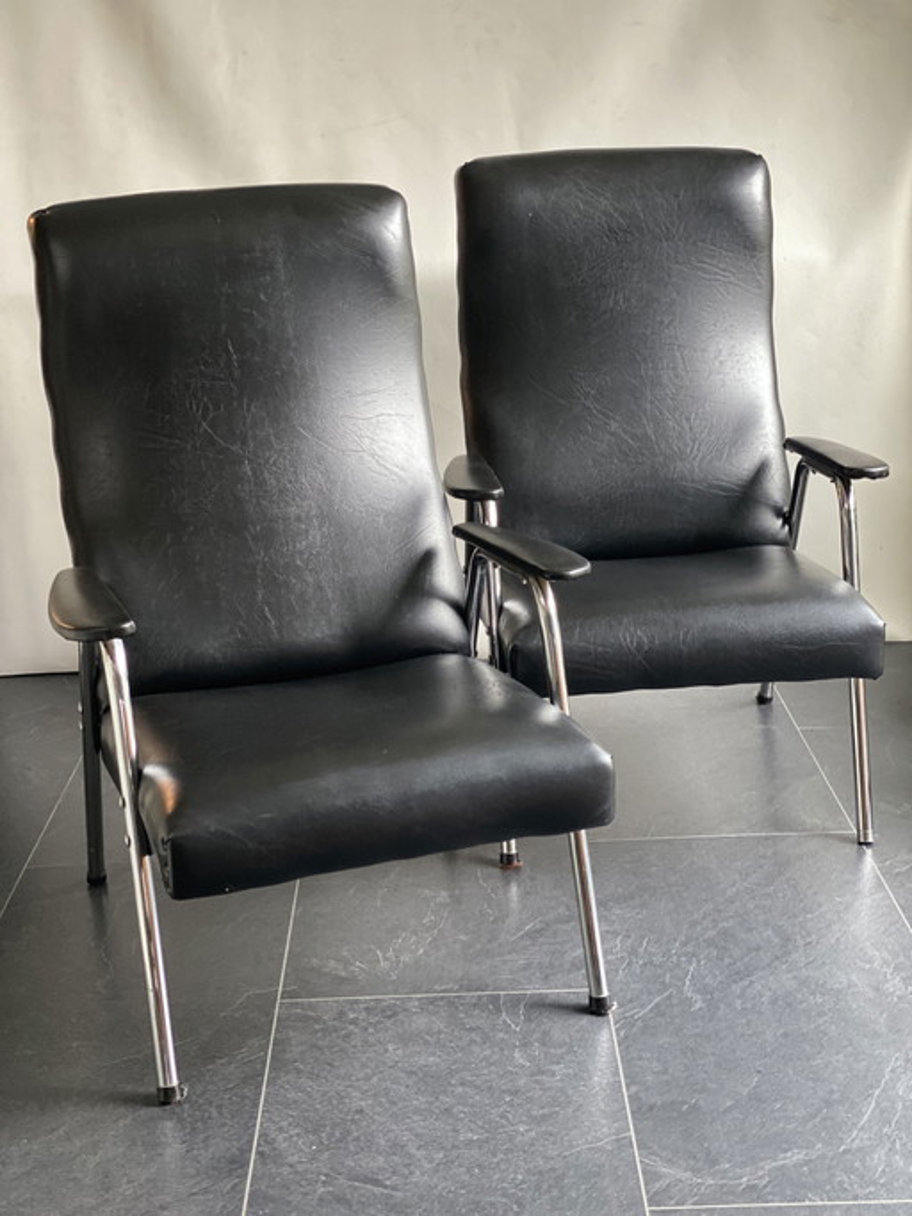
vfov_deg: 36.8
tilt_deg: -15.9
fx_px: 1827
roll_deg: +2.2
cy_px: 608
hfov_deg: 28.0
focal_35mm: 52
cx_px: 456
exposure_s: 1/33
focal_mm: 6
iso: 200
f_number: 2
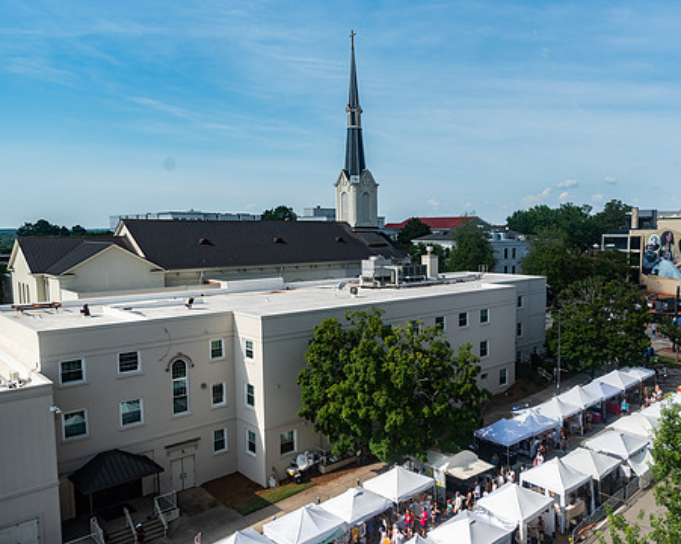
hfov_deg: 59.9
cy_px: 291
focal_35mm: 29
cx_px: 417
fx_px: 584
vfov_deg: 49.9
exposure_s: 1/1600
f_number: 5
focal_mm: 24
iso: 200
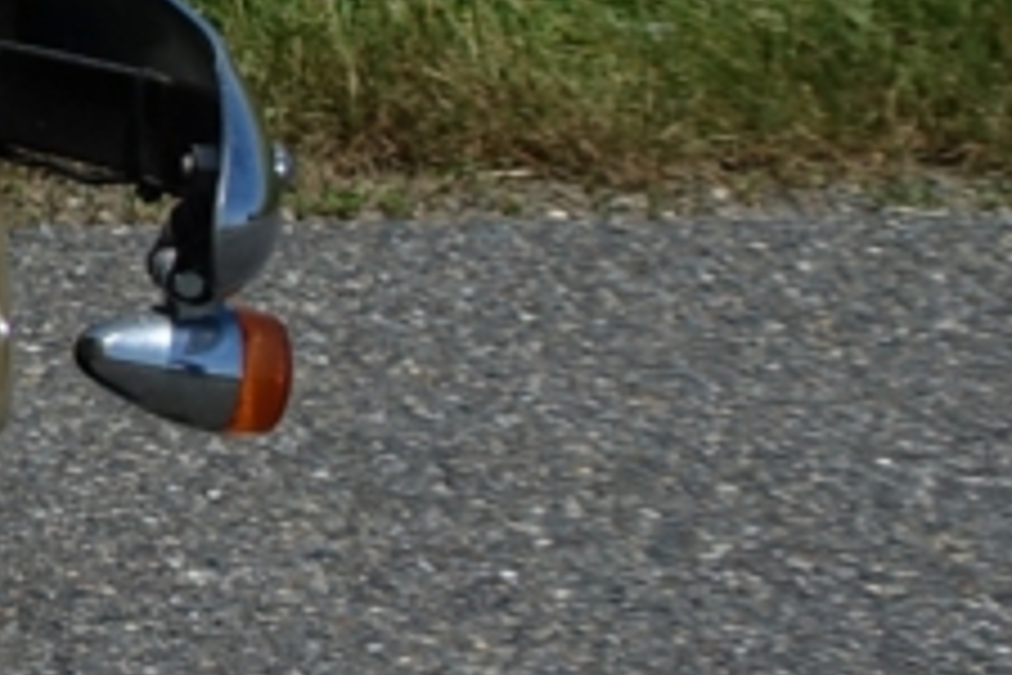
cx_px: -2415
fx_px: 5256
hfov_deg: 8.4
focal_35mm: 187
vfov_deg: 7.2
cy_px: -382
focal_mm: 9.54
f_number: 4
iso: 125
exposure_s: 1/250
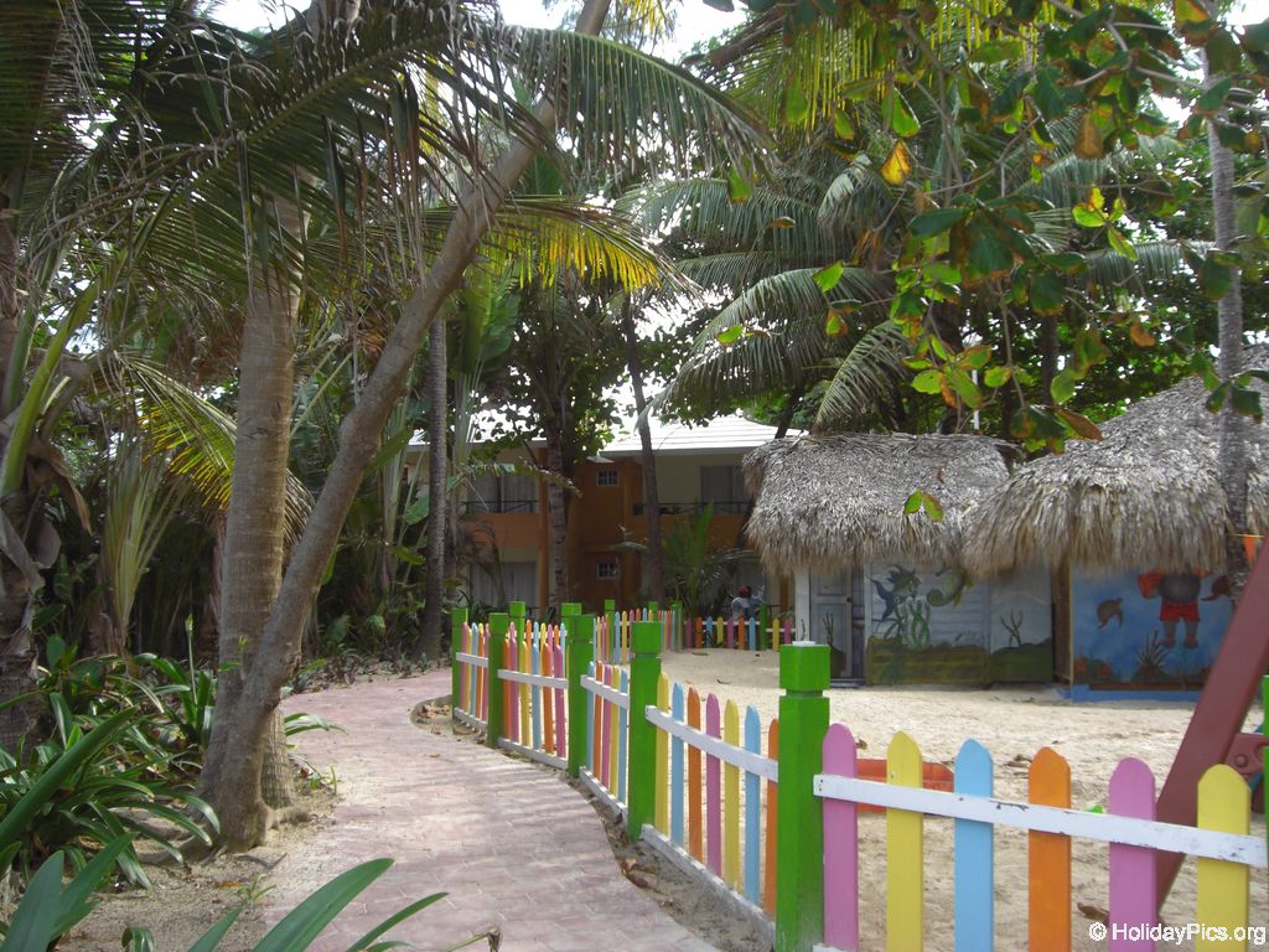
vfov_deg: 37.7
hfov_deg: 49.0
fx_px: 1393
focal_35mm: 38
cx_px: 634
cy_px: 476
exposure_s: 1/125
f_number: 2.7
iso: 64
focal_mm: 6.2
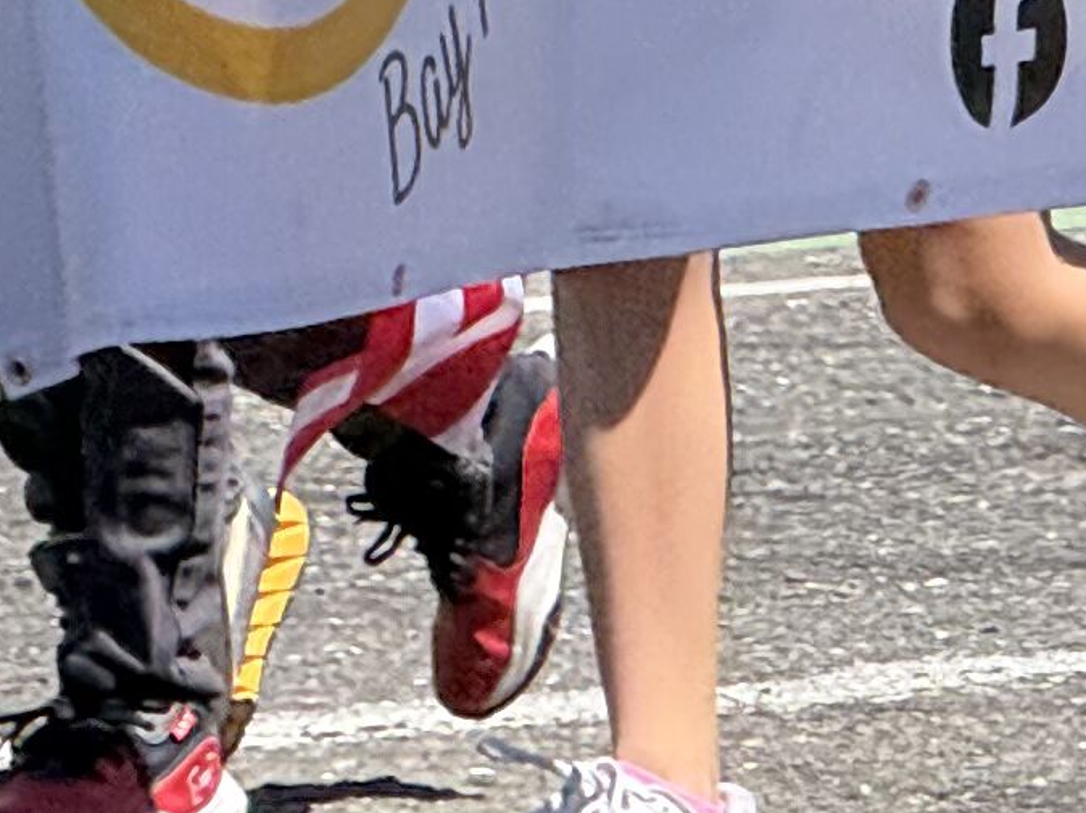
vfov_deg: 2.1
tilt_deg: -3.3
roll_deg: -0.4
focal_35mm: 718
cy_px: -402
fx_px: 22518
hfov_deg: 2.8
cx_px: 865
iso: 64
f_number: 2.8
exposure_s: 1/1080
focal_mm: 15.66
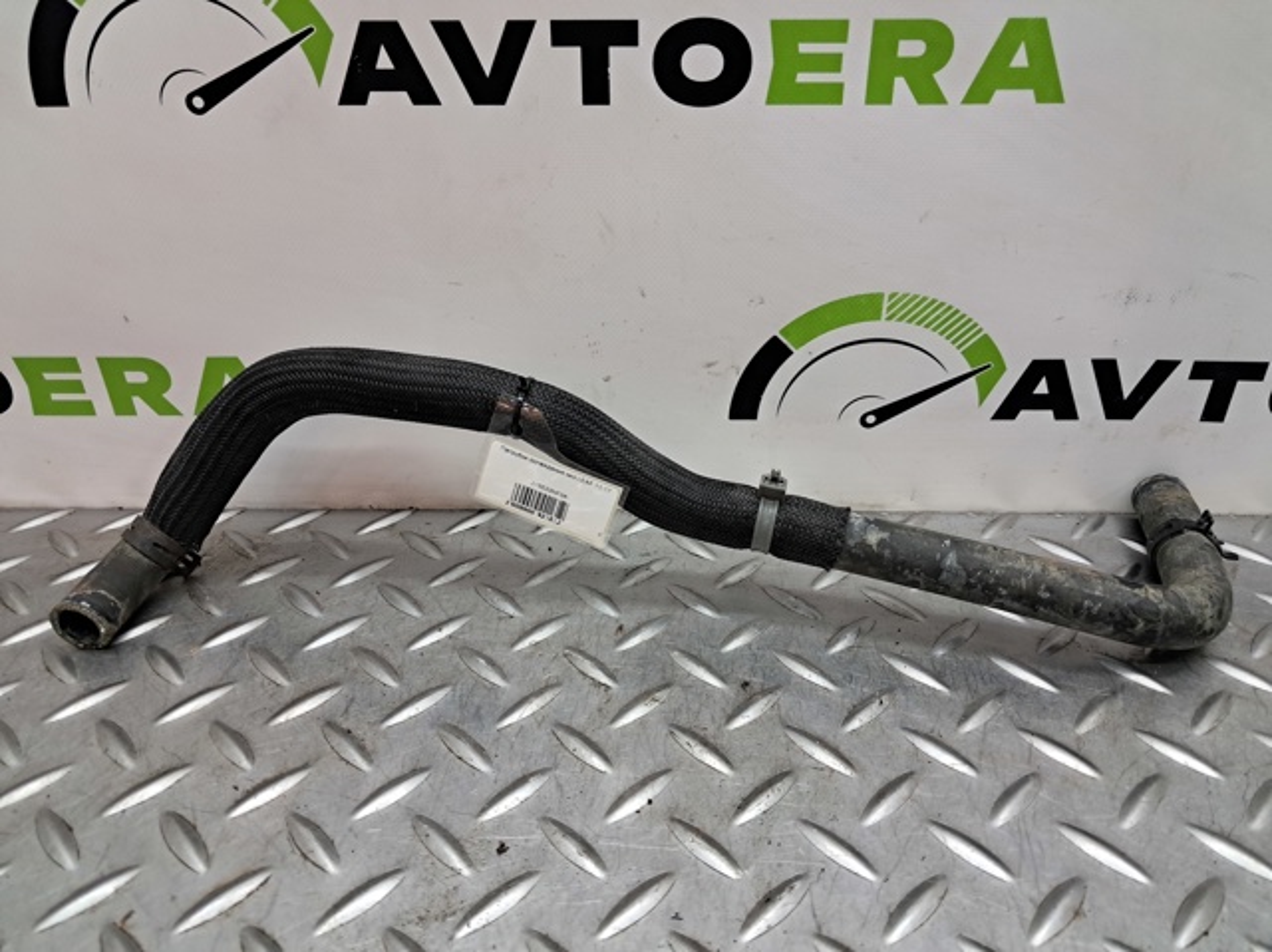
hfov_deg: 65.4
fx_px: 991
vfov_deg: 51.3
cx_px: 636
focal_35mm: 27
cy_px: 476
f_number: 1.8
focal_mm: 4
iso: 125
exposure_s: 1/50
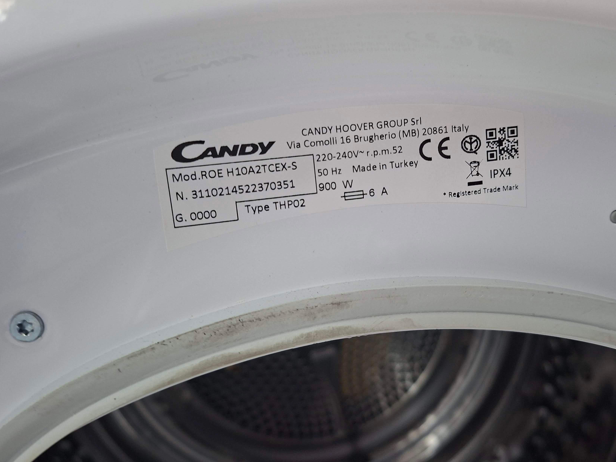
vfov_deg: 49.5
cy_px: 188
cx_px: 338
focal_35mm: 28
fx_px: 498
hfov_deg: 63.3
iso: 200
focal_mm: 5.54
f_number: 1.8
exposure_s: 1/50
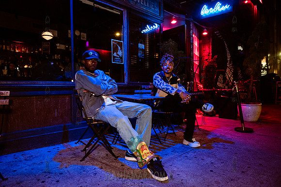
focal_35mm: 24
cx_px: 140
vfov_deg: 53.1
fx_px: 187
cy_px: 94
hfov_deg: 73.8
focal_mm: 24
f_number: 3.2
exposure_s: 1/250
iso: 12800
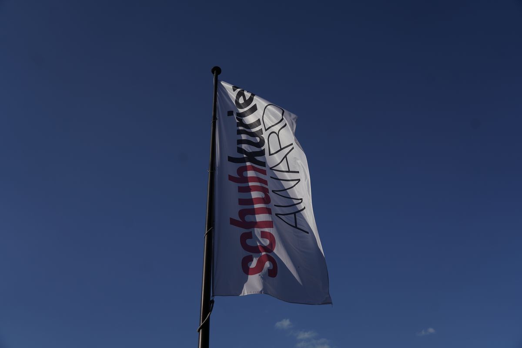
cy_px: 174
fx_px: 420
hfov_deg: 63.7
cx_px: 261
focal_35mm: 29
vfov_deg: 45.0
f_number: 4.5
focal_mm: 29
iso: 100
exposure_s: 1/2000
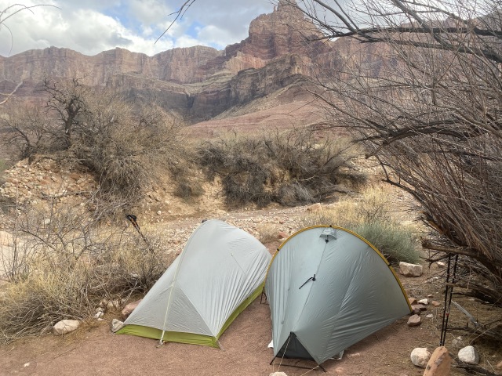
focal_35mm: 26
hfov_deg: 67.3
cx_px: 251
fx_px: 377
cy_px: 188
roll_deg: +0.2
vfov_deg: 53.1
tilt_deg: -1.1
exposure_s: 1/208
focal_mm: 4.25
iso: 32
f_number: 1.8
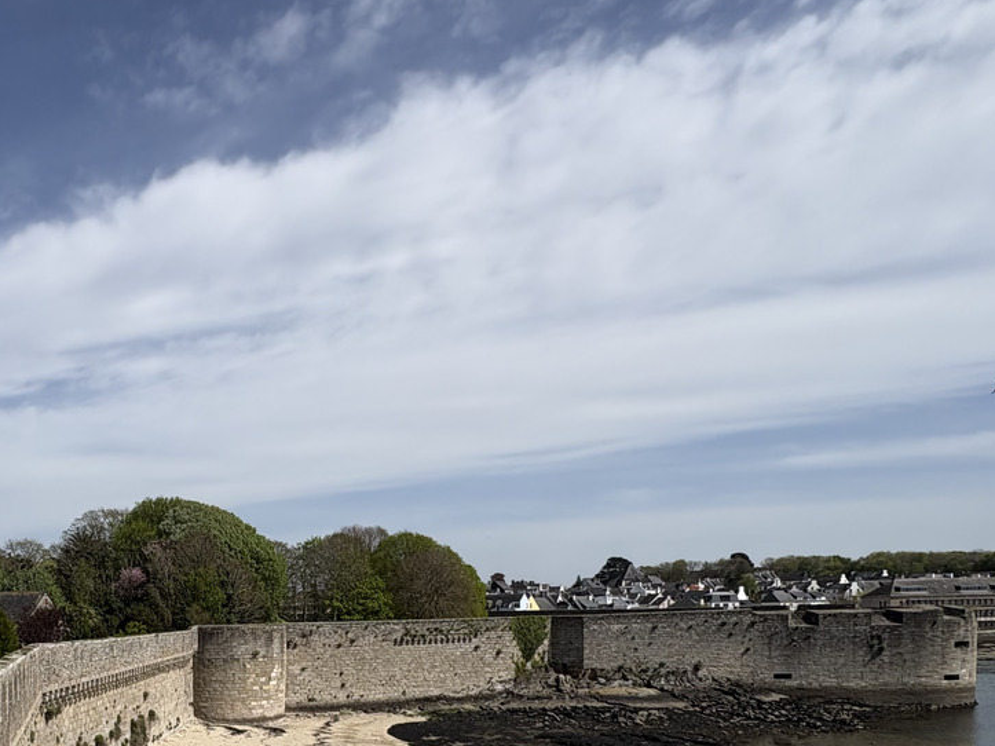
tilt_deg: -1.2
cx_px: 230
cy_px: 647
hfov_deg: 55.1
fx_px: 891
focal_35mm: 31
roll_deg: +1.8
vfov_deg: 42.3
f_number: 2.2
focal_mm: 2.22
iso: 50
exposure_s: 1/4132
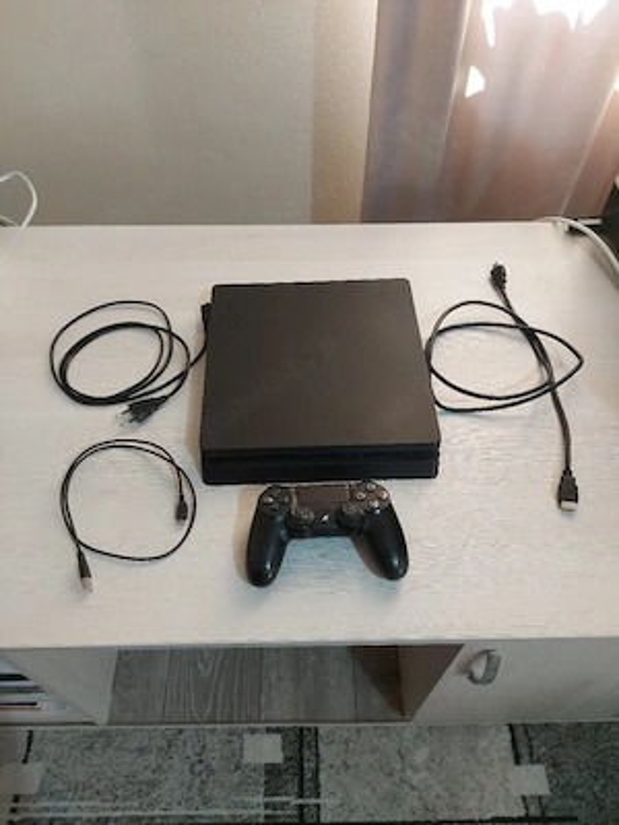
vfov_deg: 71.6
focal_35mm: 24
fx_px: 572
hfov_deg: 56.8
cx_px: 310
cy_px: 412
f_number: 1.8
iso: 200
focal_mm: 5.23
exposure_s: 1/33
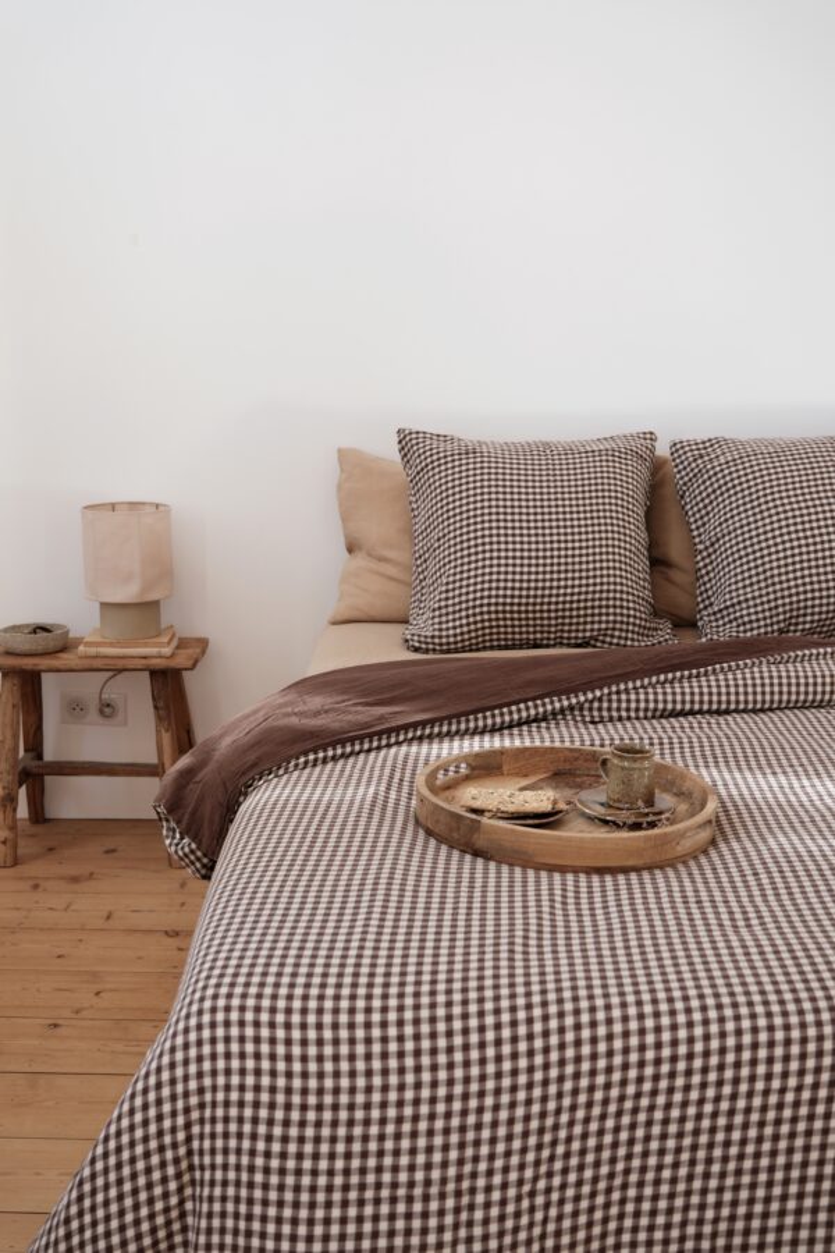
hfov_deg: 25.5
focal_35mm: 53
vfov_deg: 37.5
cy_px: 626
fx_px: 1844
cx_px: 418
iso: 1600
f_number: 4
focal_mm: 35
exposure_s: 1/52
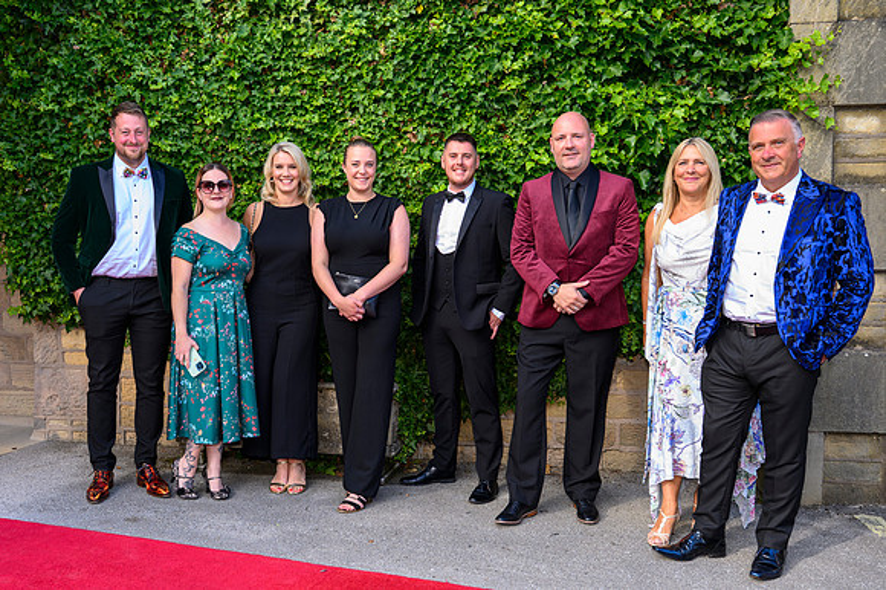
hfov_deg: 52.8
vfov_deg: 36.7
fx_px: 888
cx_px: 371
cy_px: 306
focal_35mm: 36
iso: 220
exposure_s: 1/125
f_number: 5
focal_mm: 28.5
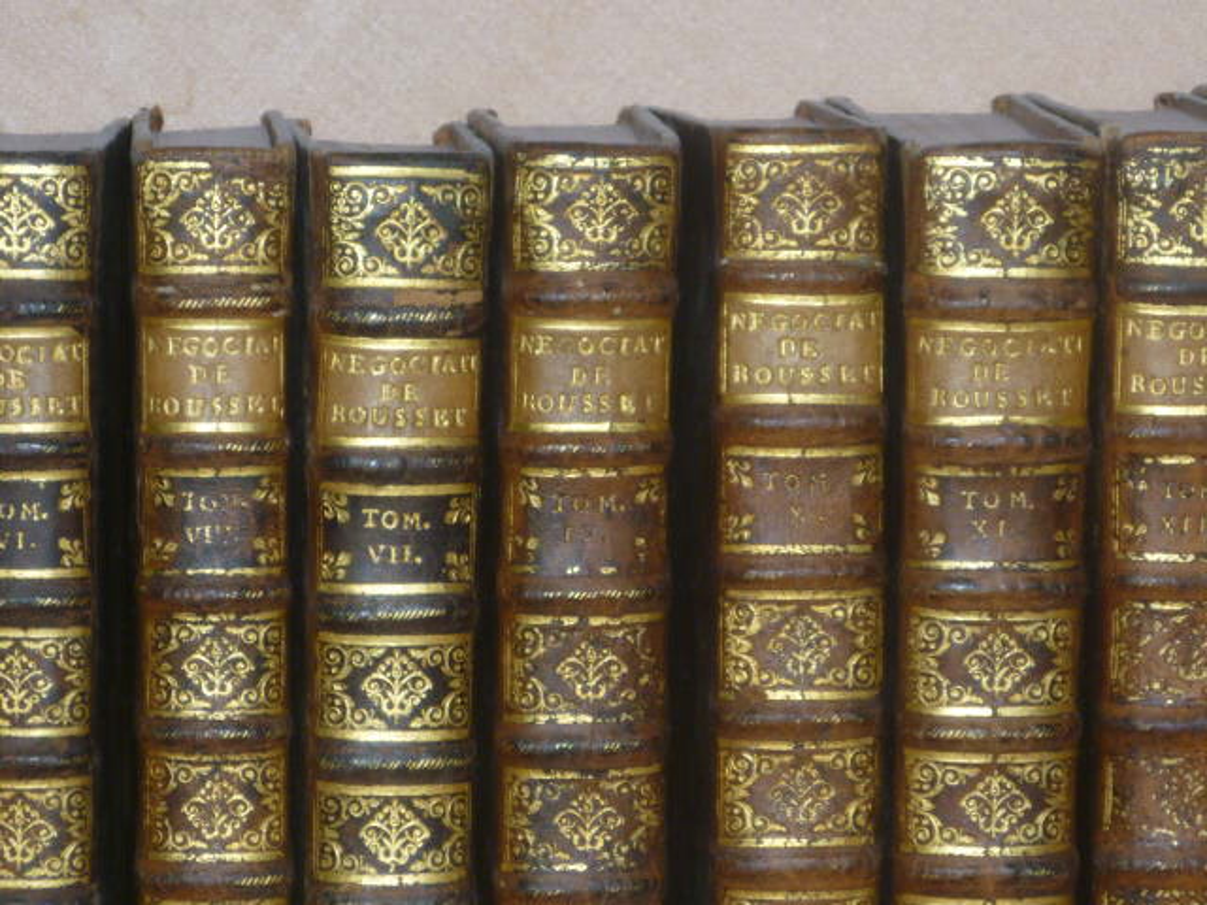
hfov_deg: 14.8
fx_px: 4637
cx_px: 604
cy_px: 452
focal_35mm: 133
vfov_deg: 11.1
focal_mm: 12.2
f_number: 5.4
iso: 100
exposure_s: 1/40
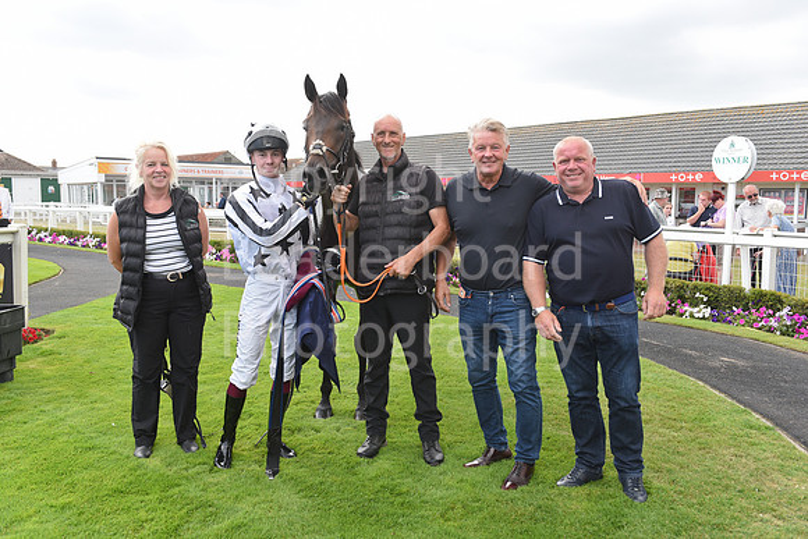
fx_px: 696
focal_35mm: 31
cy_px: 270
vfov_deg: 42.3
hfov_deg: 60.3
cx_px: 404
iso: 400
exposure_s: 1/320
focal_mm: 31
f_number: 5.6
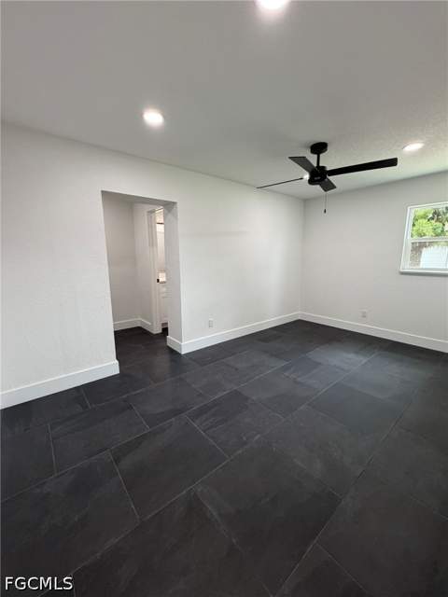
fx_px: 242
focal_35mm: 14
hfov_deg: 85.7
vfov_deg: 102.1
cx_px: 224
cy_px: 298
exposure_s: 1/120
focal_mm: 2.22
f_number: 2.2
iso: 250
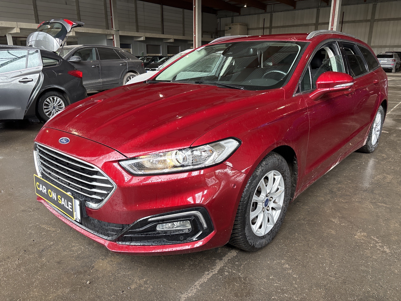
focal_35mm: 26
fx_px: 301
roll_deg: -0.9
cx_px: 200
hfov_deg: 67.3
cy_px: 150
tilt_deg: -17.2
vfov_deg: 53.1
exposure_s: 1/121
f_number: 1.6
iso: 100
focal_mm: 5.96
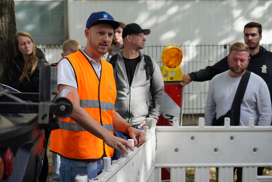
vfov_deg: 18.2
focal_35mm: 75
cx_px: 136
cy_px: 91
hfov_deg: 27.0
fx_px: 567
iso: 100
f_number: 2.2
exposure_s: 1/1000
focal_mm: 50
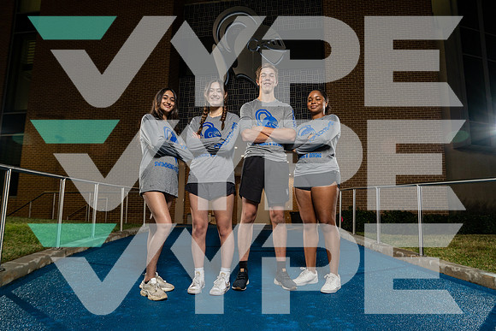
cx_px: 248
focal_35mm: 24
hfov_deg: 73.7
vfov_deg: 53.2
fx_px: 331
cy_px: 166
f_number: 5
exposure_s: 1/125
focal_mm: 24
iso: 500
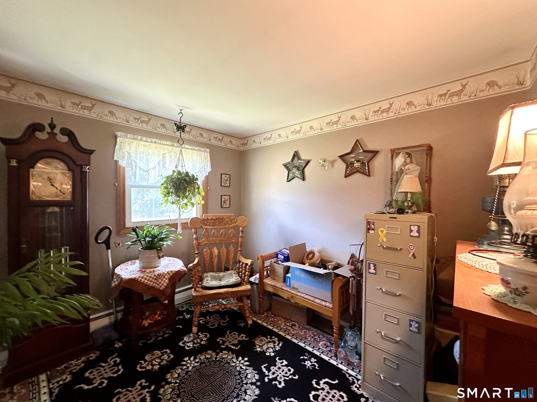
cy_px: 201
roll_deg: -1.0
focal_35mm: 14
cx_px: 268
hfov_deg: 102.1
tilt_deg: -0.6
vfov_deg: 85.7
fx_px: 217
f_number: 2.2
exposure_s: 1/60
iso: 800
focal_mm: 2.22
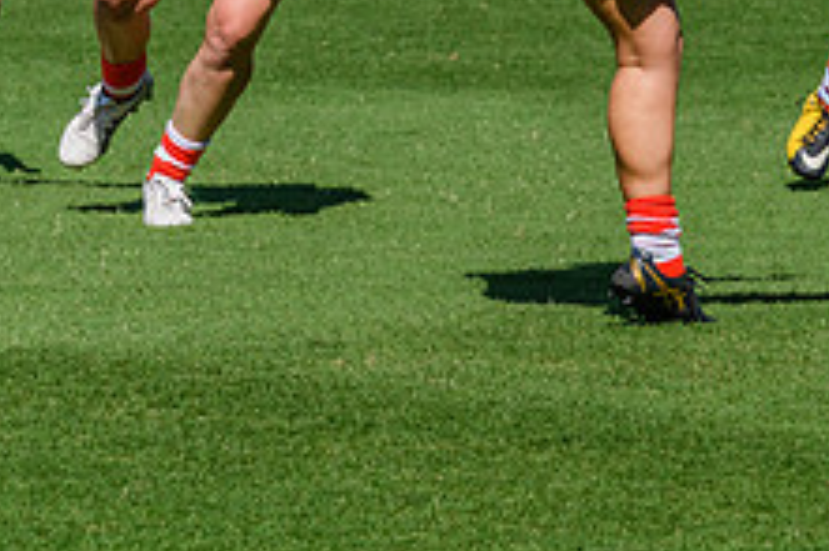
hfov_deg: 4.0
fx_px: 11942
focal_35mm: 519
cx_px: 743
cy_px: -144
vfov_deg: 2.6
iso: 800
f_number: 9
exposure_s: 1/2000
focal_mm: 190
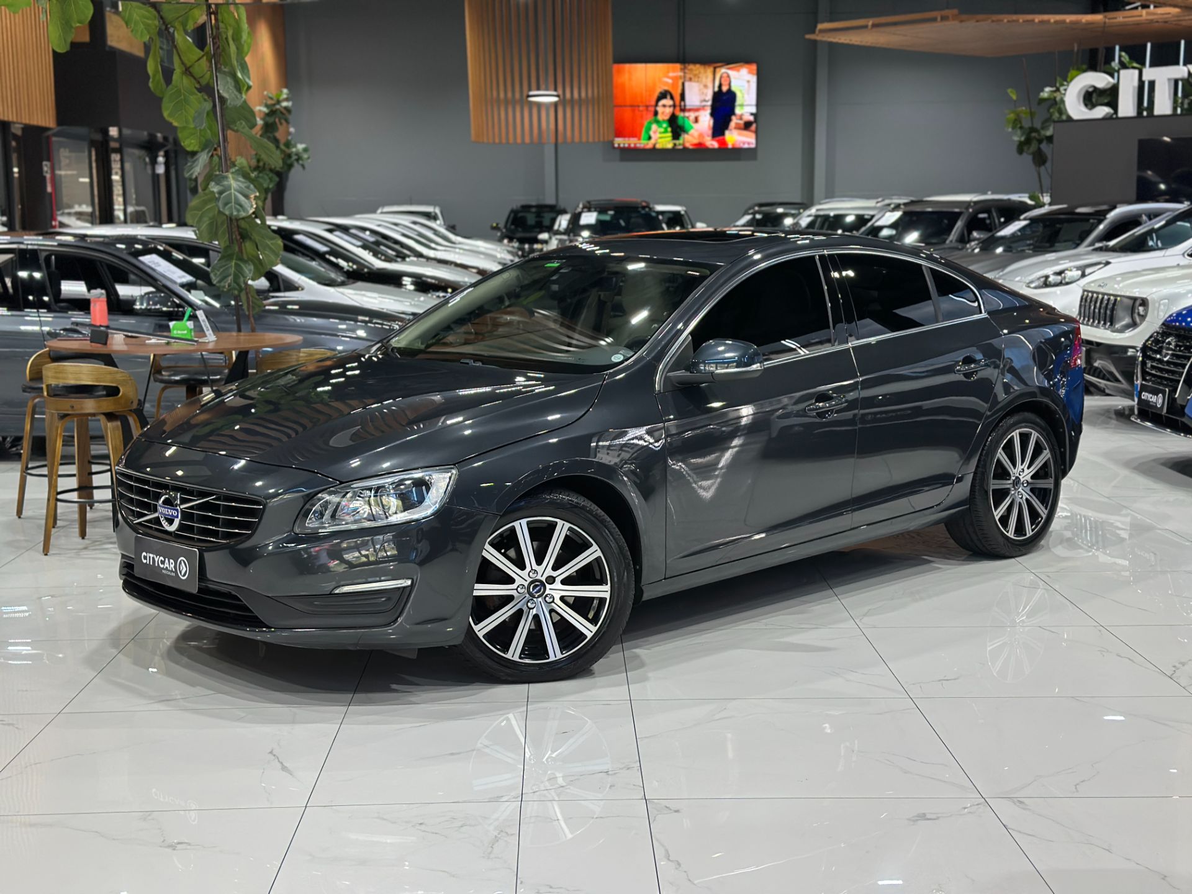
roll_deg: +0.5
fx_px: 1653
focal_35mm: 48
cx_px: 596
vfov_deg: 30.3
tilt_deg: -8.6
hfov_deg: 39.7
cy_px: 447
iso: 160
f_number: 1.78
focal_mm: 6.86
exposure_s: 1/120
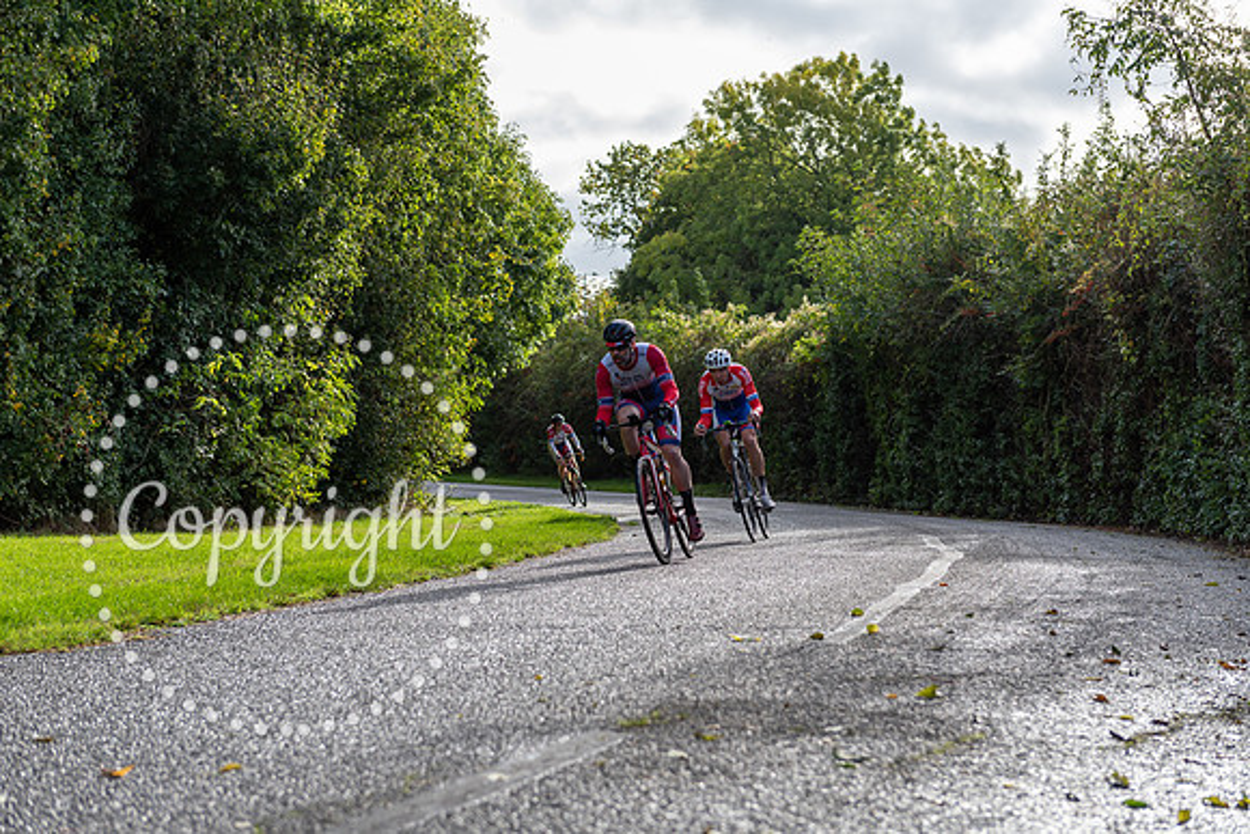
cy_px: 417
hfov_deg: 30.5
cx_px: 625
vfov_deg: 20.6
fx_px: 2292
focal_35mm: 66
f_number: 4
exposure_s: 1/1000
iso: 200
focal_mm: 66
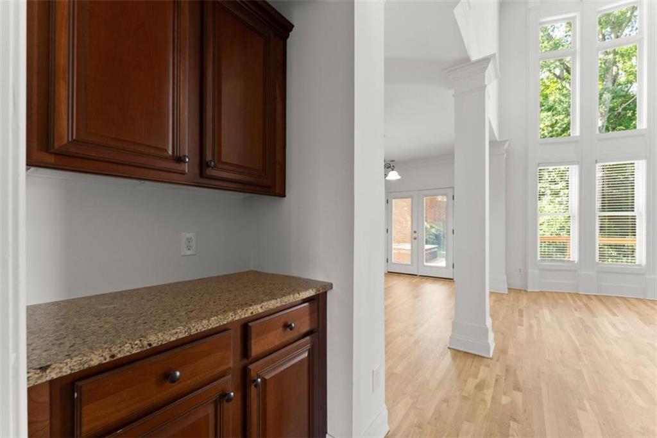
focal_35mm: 14
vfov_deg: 81.2
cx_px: 328
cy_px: 219
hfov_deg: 104.2
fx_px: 256
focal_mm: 14
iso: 800
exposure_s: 1/5
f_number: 7.1
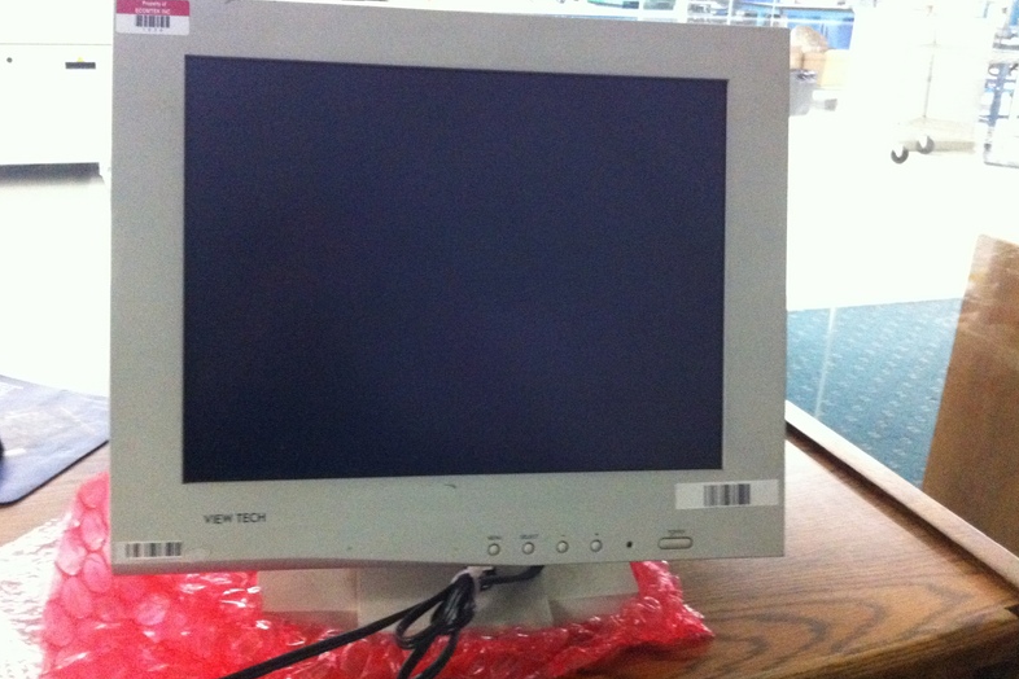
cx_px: 506
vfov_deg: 35.9
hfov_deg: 51.9
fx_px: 1047
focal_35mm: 37
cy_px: 302
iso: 800
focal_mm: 3.85
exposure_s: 1/15
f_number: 2.8
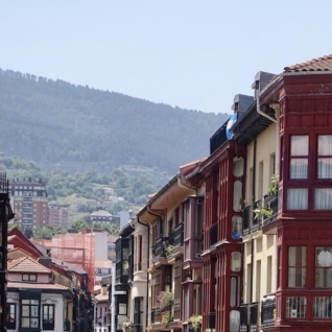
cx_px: 296
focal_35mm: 168
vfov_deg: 10.1
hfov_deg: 10.4
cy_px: 479
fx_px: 1823
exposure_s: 1/320
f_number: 5.6
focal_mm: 22.38
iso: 125
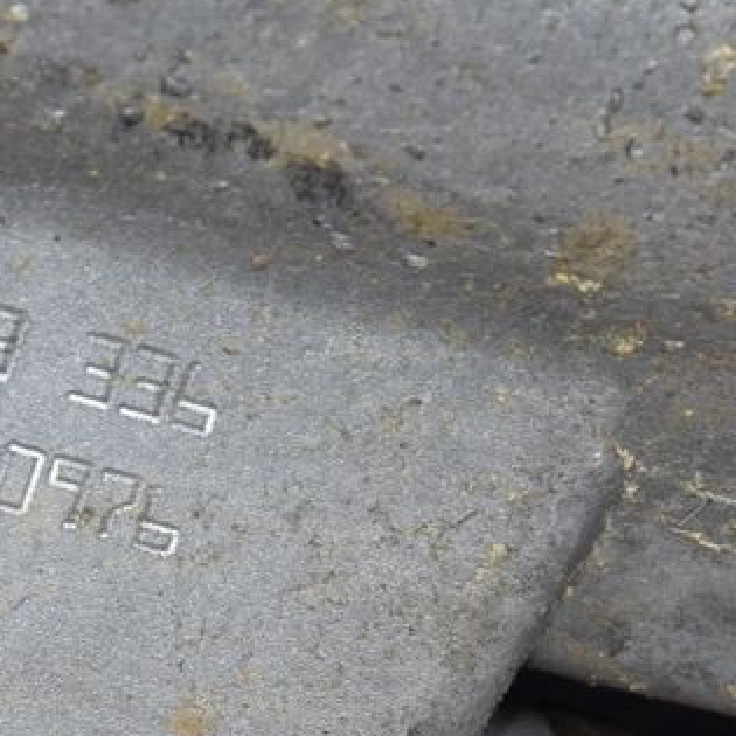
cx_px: 100
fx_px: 6540
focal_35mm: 272
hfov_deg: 6.4
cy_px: 444
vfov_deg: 6.4
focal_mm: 105
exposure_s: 1/200
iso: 800
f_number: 10
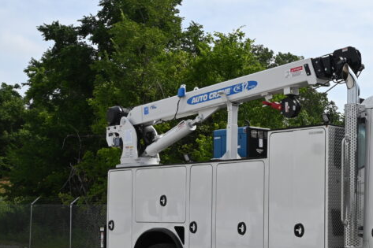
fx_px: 673
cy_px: 186
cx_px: 389
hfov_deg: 28.7
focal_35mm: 65
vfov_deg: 20.7
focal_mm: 20
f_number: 8
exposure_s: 1/500
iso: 100
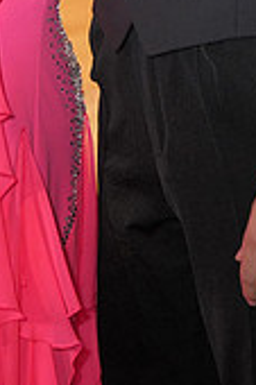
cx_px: 110
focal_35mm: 130
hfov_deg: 10.5
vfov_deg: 14.8
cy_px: -174
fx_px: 1389
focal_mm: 38
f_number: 4
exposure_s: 1/200
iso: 2000
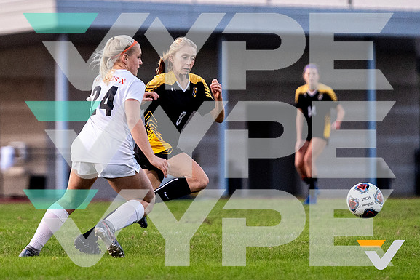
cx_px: 95
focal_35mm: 458
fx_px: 5344
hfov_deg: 4.5
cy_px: 88
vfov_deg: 3.0
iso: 1250
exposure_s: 1/1600
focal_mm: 200
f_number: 2.8
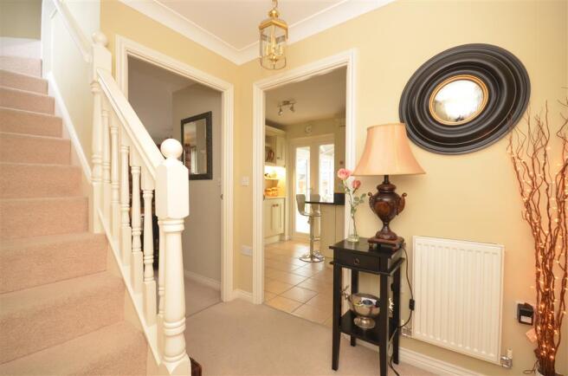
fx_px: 236
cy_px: 188
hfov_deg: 100.5
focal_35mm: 15
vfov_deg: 77.0
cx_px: 284
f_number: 8
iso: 320
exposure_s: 1/2
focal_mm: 10
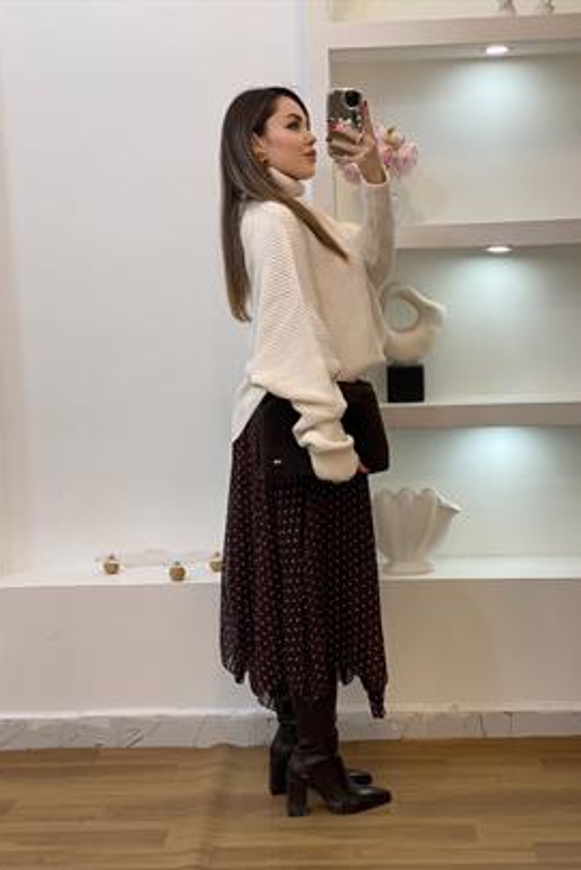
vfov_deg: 36.2
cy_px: 436
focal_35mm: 55
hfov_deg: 24.6
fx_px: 1330
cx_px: 322
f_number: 2
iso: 64
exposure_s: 1/100
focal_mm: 6
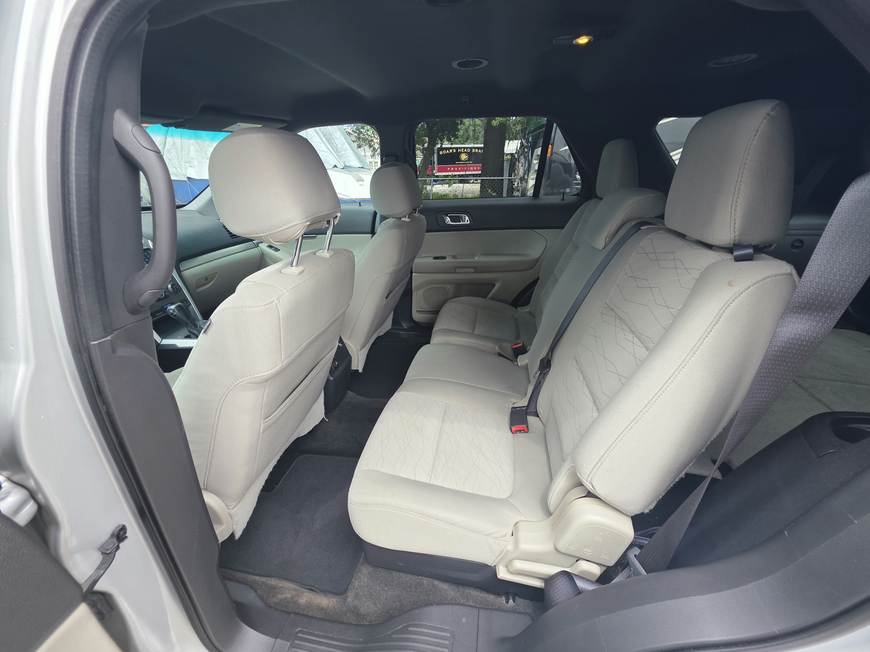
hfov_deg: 106.2
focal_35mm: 13
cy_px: 326
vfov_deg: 89.9
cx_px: 435
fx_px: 327
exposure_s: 1/120
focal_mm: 2.2
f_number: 1.9
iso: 32
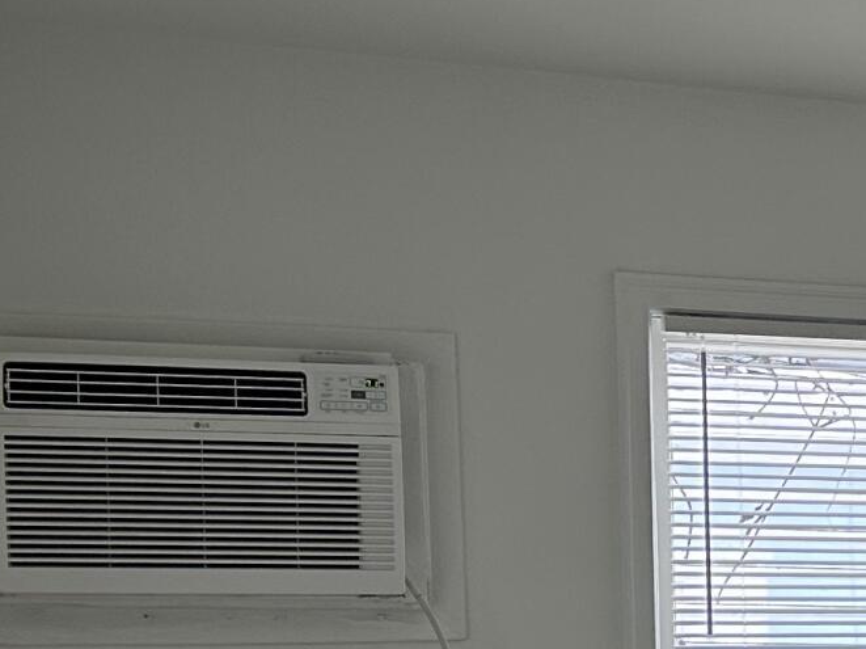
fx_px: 2725
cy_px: 774
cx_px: 1357
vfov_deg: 13.2
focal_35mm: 109
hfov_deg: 16.3
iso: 125
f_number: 1.78
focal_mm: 6.86
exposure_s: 1/120
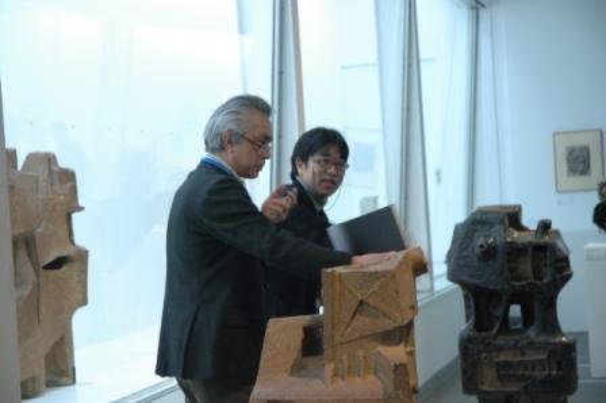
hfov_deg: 19.5
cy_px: 202
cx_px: 303
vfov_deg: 13.0
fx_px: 1766
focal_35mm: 105
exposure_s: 1/30
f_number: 4.5
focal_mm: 70
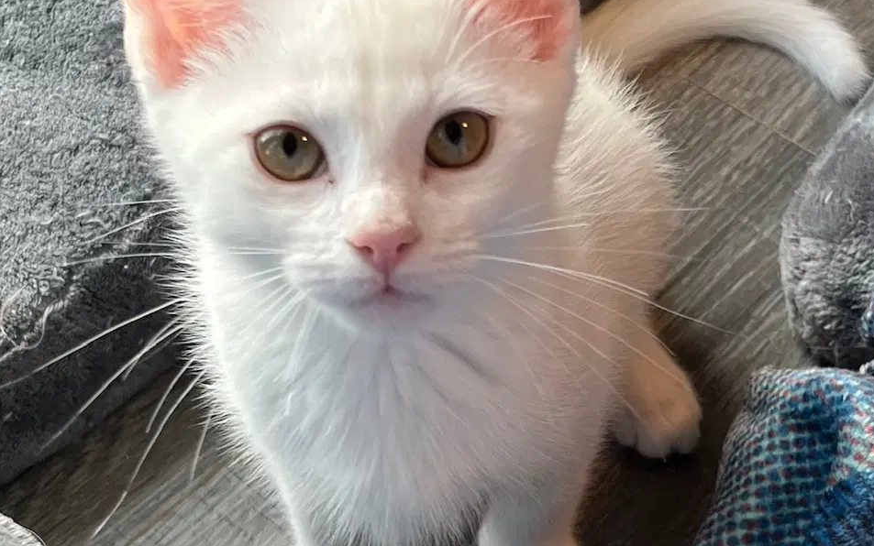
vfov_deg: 34.4
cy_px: 305
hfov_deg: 52.7
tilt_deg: -51.9
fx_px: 881
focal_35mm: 37
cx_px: 439
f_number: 1.6
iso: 80
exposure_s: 1/60
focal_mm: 5.1
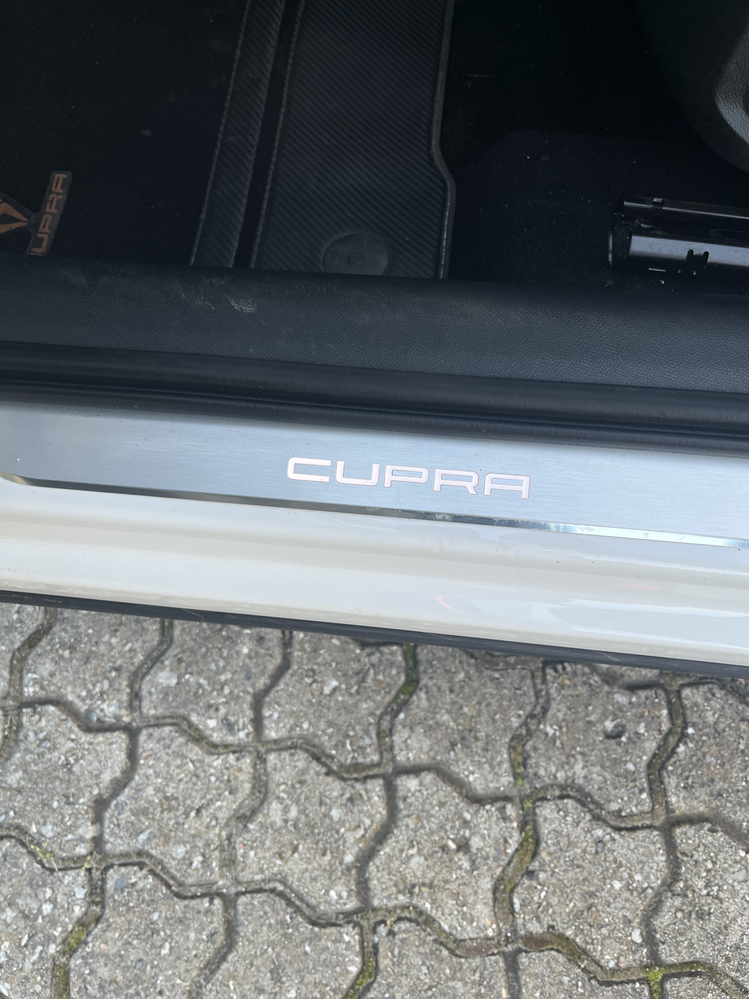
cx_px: 374
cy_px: 500
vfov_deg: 67.3
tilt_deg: -70.6
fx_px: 750
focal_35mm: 26
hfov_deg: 53.1
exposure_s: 1/122
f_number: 1.6
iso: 40
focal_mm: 5.1
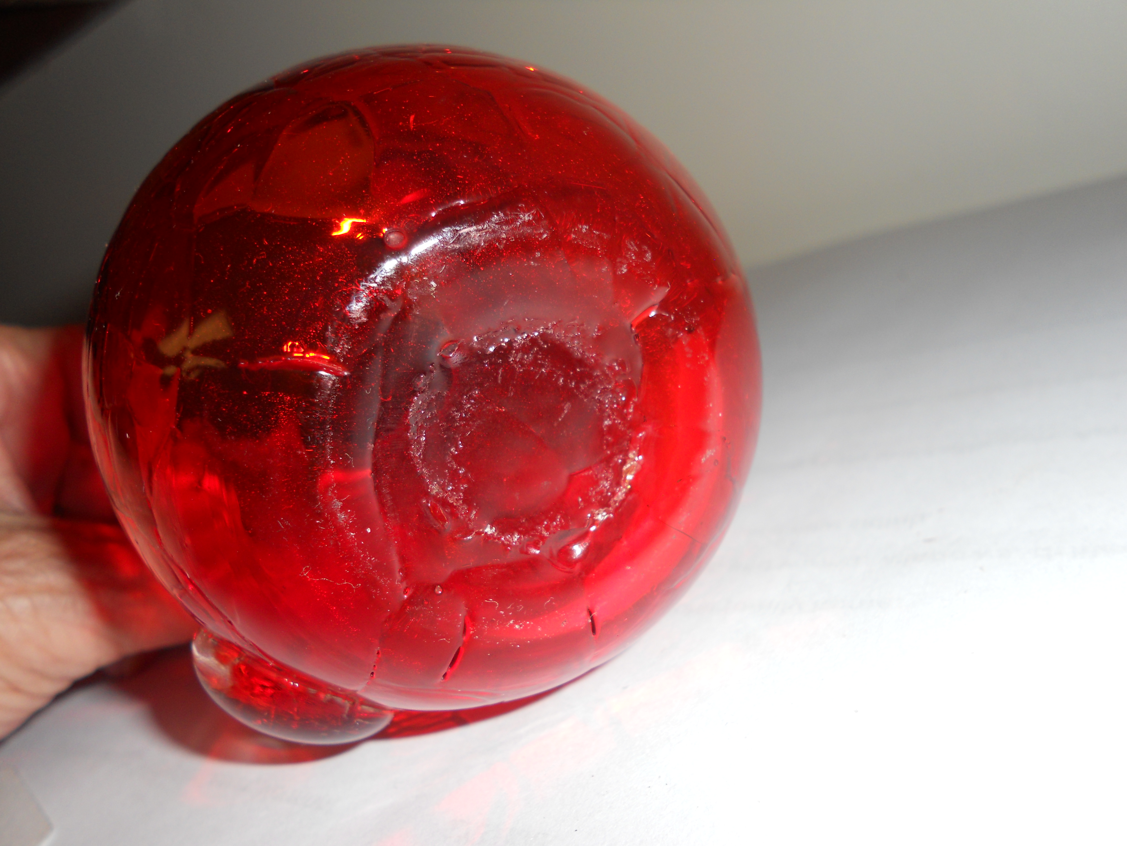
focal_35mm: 32
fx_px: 1042
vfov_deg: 44.2
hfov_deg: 56.8
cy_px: 423
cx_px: 564
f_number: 8.8
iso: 80
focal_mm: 5.8
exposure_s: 1/25
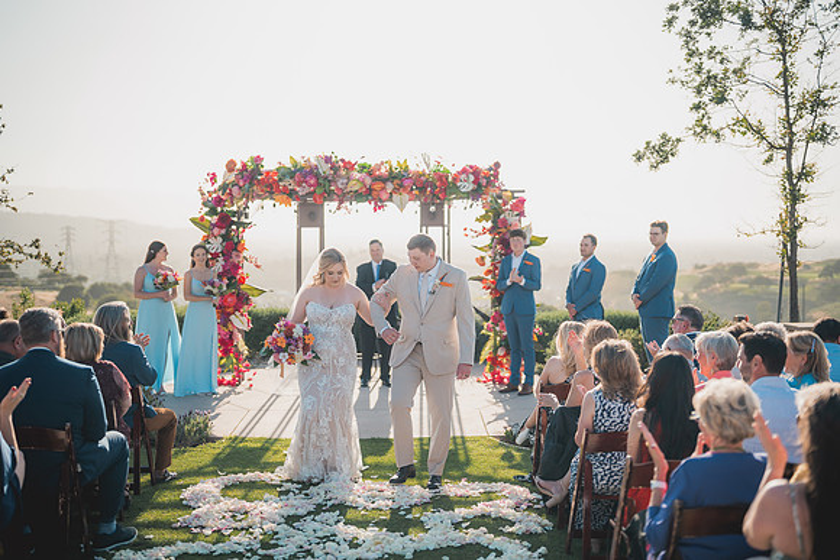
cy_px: 280
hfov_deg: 39.6
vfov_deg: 27.0
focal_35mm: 50
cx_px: 420
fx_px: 1167
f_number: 1.2
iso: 100
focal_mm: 50
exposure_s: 1/8000
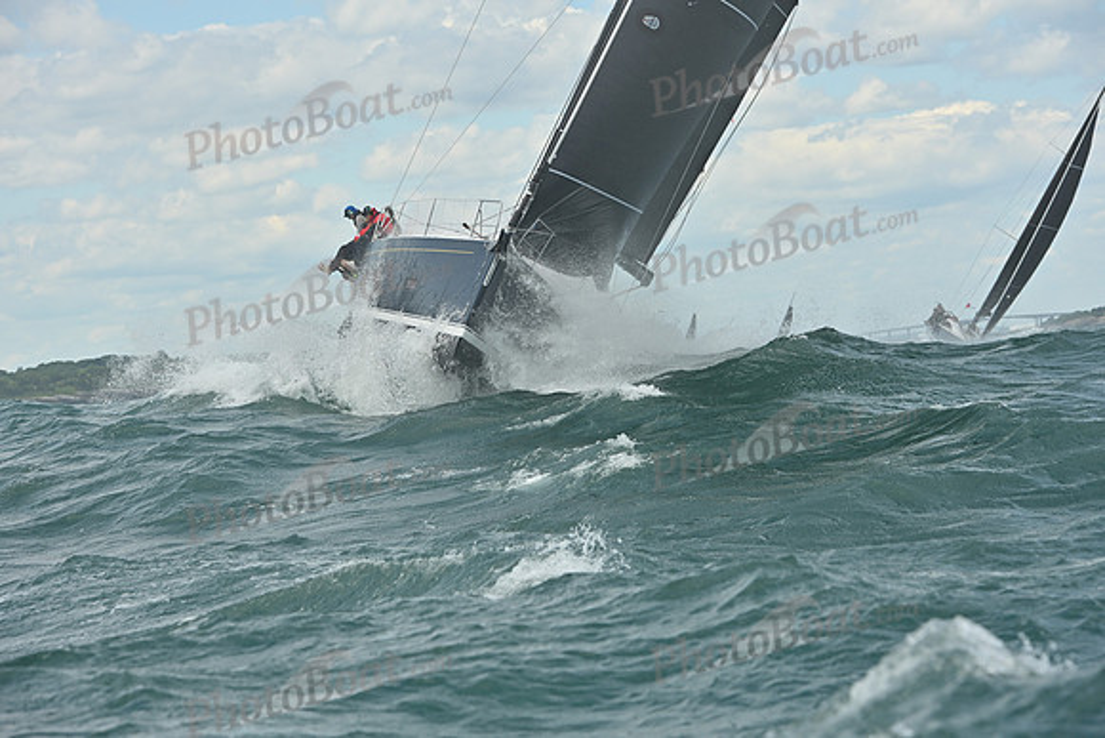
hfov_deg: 15.8
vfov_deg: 10.6
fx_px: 3991
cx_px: 552
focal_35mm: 130
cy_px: 369
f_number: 9
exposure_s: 1/1250
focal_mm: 130
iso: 250
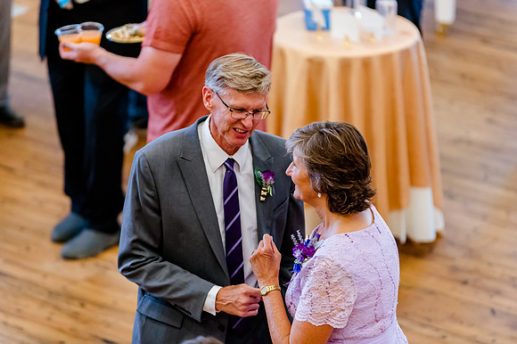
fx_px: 3032
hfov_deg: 9.7
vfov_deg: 6.5
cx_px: 273
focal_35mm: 211
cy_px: 162
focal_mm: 200
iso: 2500
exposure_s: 1/640
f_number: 2.8
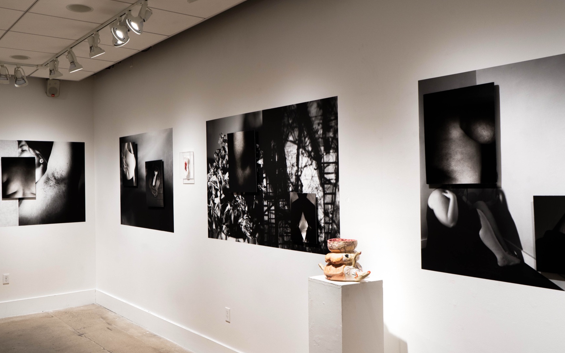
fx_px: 508
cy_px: 176
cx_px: 251
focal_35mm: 33
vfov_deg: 38.3
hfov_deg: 58.0
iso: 400
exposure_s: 1/30
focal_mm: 28
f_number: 9
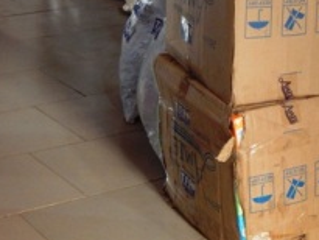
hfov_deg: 16.4
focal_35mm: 118
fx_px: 1088
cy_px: 2
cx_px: 308
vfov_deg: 12.4
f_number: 3.8
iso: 400
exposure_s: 1/25
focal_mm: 9.7
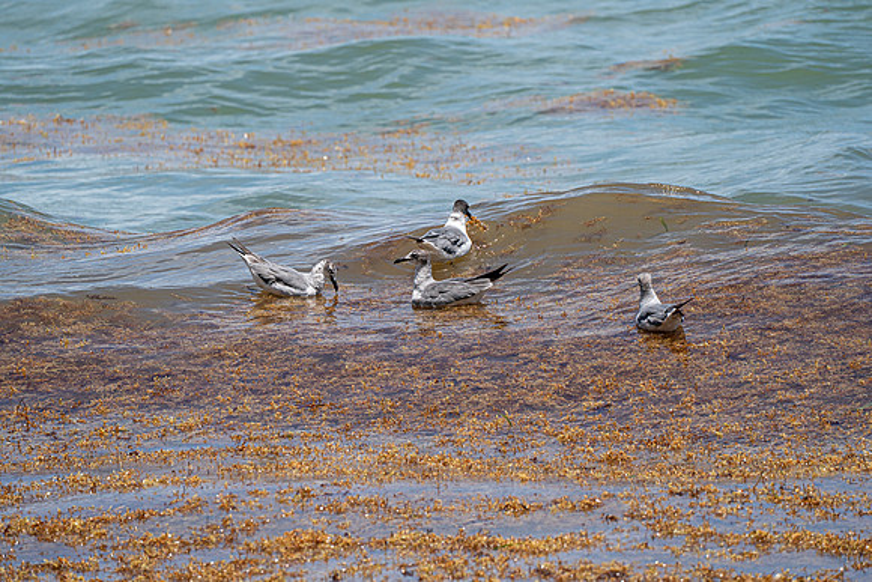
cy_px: 291
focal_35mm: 400
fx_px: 9691
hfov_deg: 5.2
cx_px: 436
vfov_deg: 3.4
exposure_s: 1/1250
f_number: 10
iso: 640
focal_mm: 400
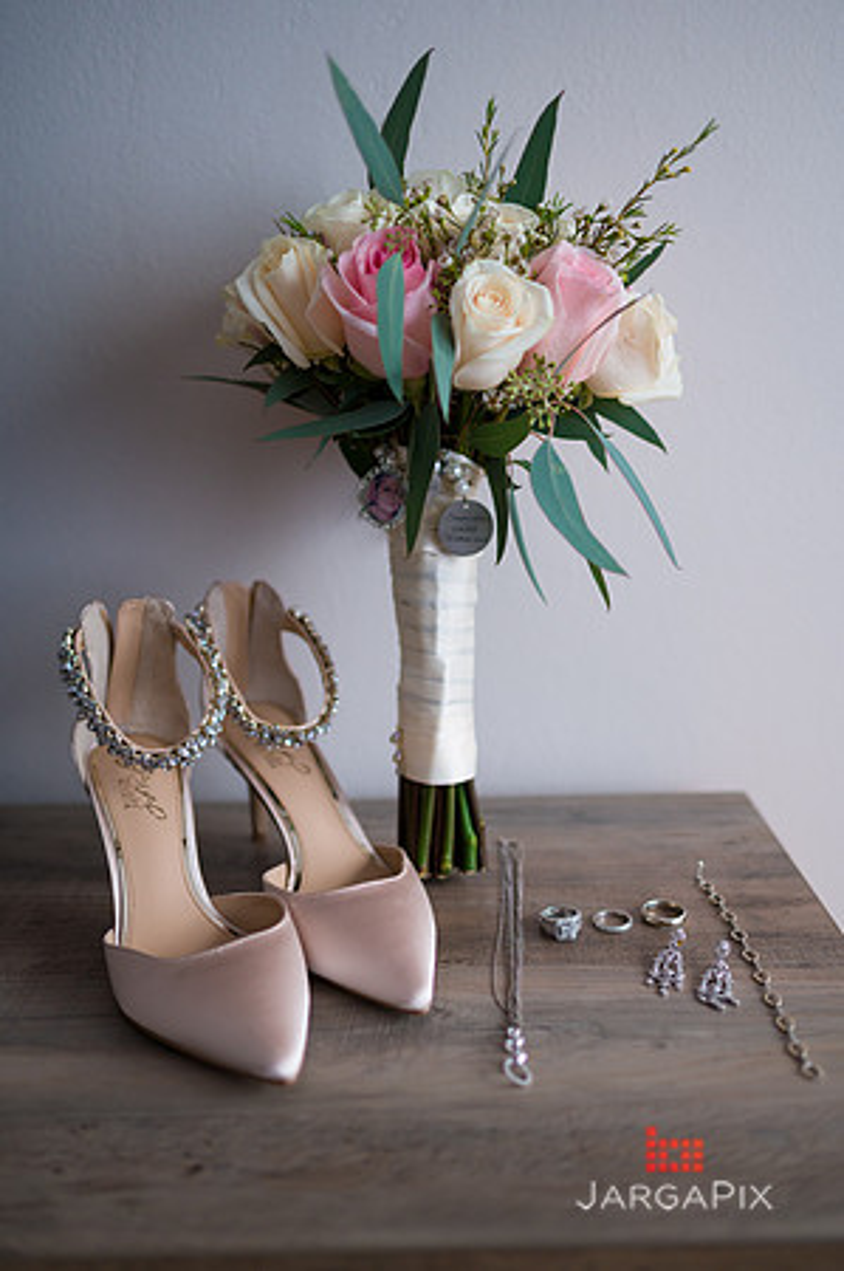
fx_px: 1234
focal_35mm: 35
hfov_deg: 37.8
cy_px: 636
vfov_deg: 54.5
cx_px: 422
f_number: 2
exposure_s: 1/500
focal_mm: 35
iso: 500
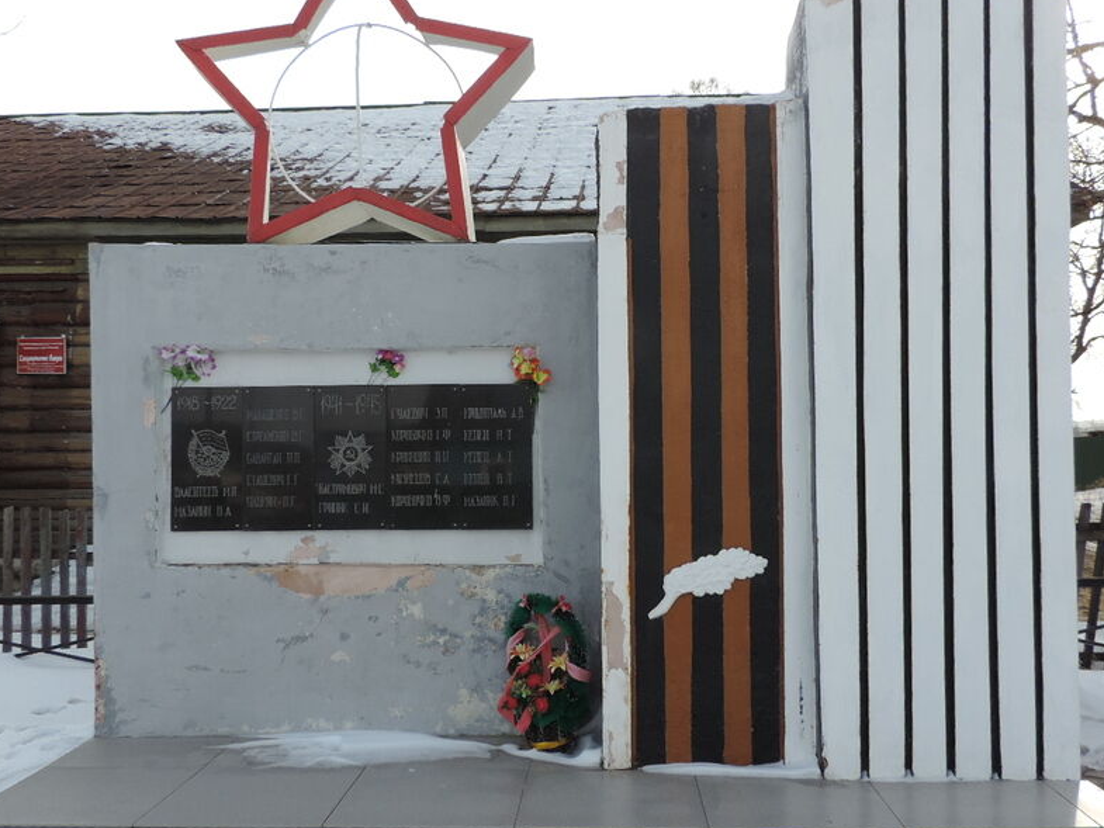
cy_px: 415
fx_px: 1053
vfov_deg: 43.0
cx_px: 572
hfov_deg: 55.3
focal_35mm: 33
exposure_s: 1/500
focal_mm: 4.3
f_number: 3
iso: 80
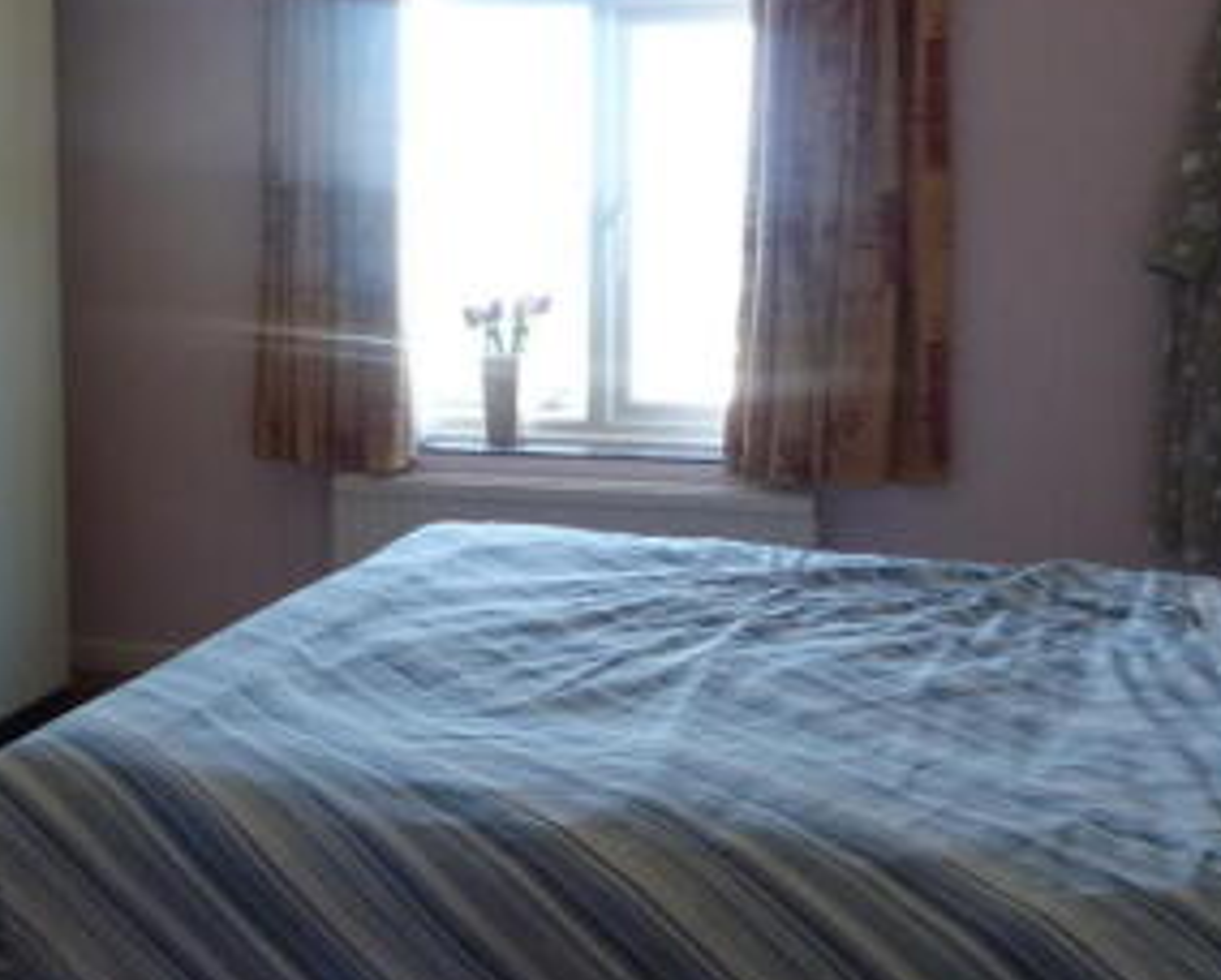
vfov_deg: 30.3
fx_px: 1809
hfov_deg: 37.1
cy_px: 466
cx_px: 475
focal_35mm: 50
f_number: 2.8
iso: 250
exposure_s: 1/60
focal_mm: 4.5
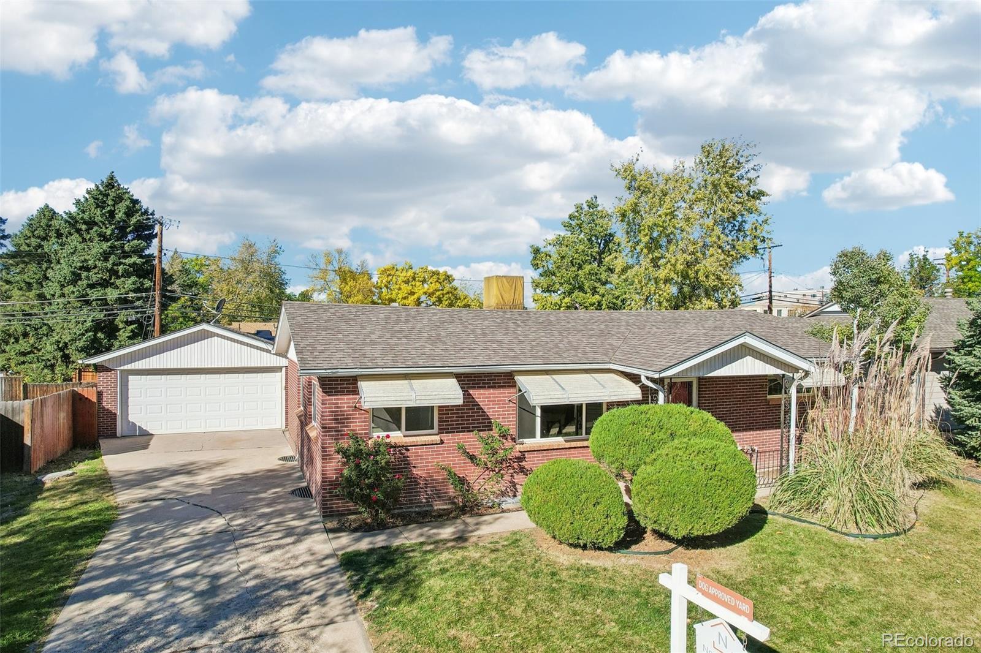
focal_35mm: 22
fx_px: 599
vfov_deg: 57.2
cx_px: 490
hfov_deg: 78.6
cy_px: 326
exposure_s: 1/2000
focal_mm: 8.4
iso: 140
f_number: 2.8
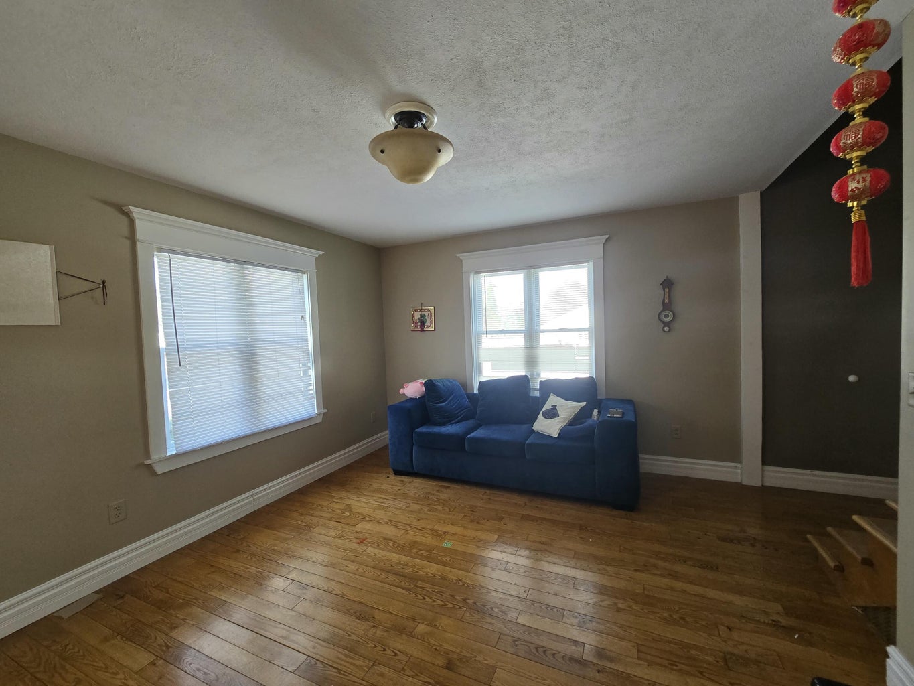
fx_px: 343
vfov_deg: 89.9
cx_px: 457
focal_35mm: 13
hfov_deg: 106.2
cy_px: 343
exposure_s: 1/60
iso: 125
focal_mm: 2.2
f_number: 2.2
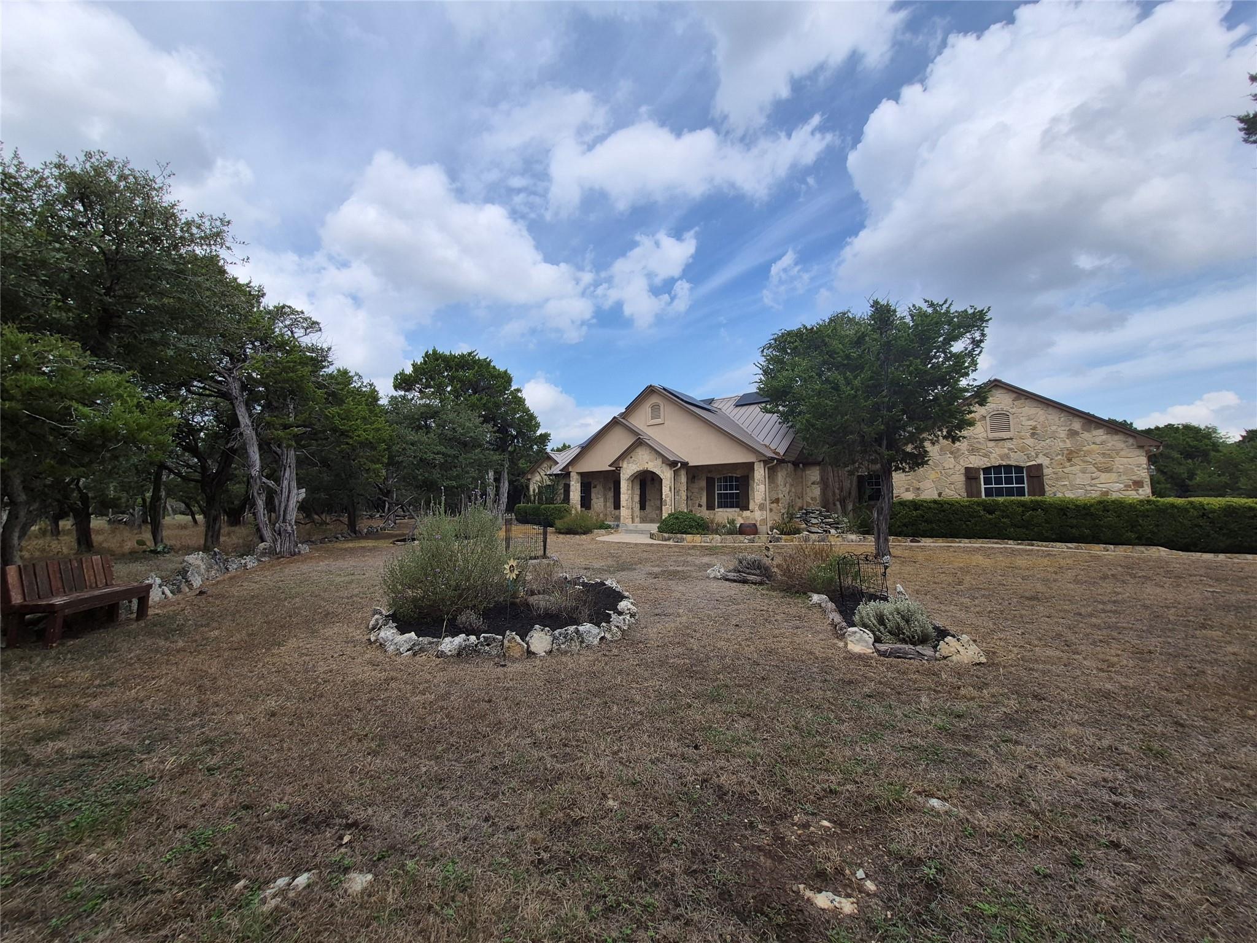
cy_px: 472
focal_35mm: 13
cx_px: 628
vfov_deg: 89.9
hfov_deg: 106.2
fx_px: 472
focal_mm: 1.74
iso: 40
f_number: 2.2
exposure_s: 1/1696
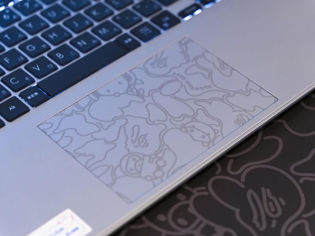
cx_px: 158
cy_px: 118
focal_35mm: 96
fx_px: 875
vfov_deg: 15.4
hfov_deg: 20.4
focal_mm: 89
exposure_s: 1/25
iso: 1000
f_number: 4.5
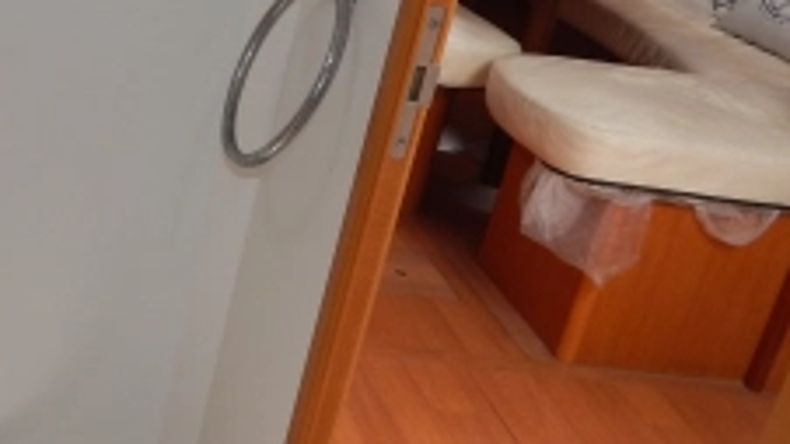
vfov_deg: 19.6
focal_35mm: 61
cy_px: 121
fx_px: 1278
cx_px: 10
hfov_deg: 31.9
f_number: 3
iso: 125
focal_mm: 4
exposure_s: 1/125
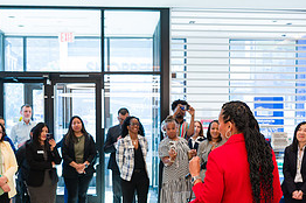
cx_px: 154
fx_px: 458
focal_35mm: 54
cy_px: 136
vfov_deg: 24.9
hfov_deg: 36.9
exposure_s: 1/200
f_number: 3.2
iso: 400
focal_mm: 24
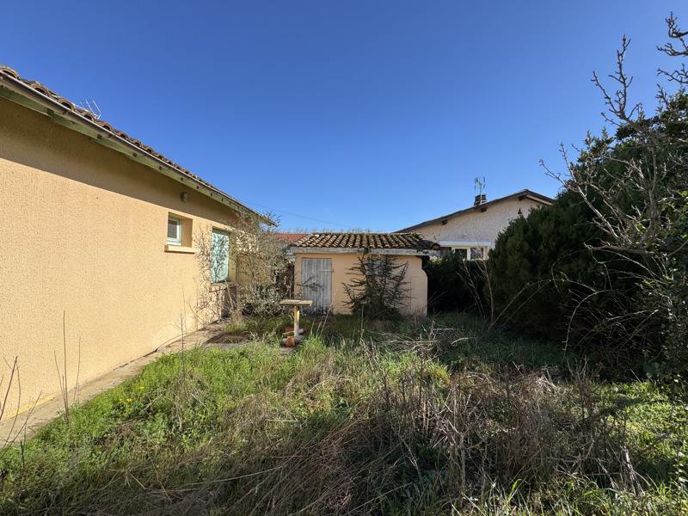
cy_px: 258
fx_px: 278
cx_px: 344
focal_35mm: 14
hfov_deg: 102.1
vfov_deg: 85.7
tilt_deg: +0.8
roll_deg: -0.4
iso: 50
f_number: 2.2
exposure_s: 1/1236
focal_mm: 2.22
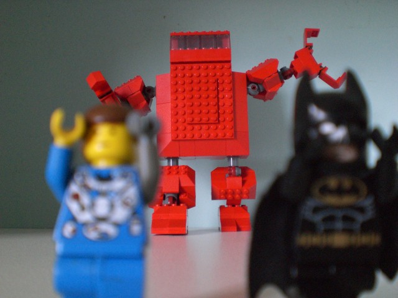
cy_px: 149
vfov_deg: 37.7
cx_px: 199
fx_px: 437
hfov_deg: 49.0
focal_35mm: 38
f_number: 3.1
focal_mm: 6.3
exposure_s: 1/100
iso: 400
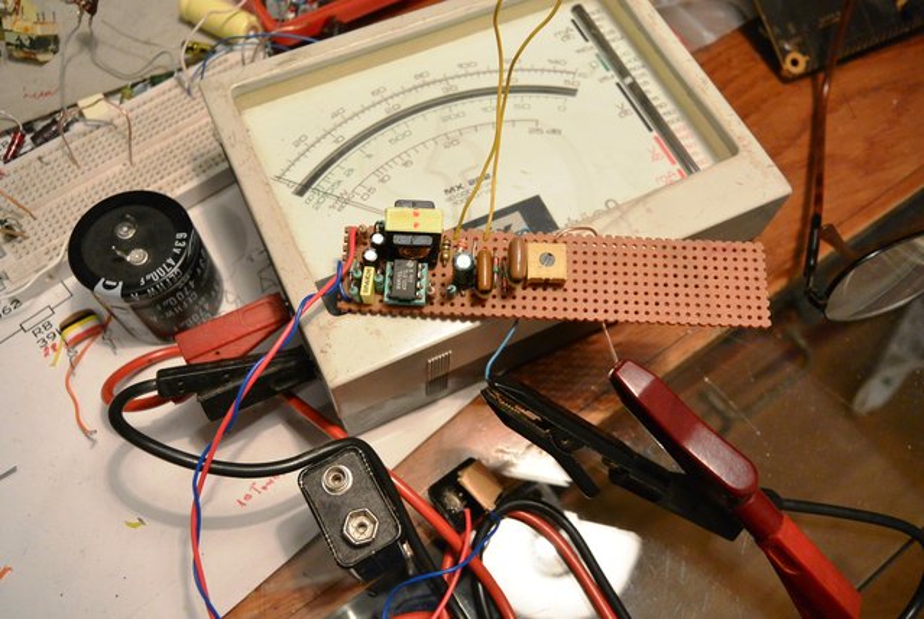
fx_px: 745
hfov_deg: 63.6
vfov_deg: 45.1
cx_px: 462
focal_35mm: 29
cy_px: 310
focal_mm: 11
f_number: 3.5
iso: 1000
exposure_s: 1/125
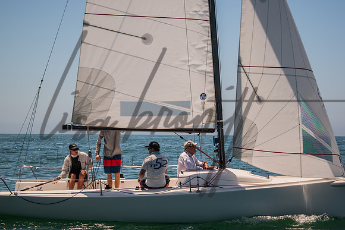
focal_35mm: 82
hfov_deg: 24.6
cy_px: 115
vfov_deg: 16.6
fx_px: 791
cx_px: 172
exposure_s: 1/400
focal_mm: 55
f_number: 5.6
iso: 100
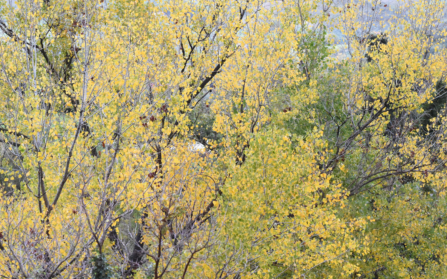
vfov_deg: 10.0
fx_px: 1590
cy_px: 132
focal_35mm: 131
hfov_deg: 16.0
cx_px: 224
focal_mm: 85
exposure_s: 1/8000
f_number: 4
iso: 16000
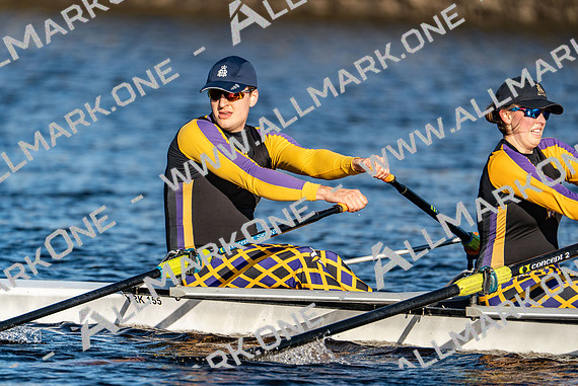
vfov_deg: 2.3
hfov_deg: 3.4
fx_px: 9801
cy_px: 194
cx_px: 285
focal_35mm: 610
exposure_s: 1/2000
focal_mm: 600
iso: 400
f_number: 6.3
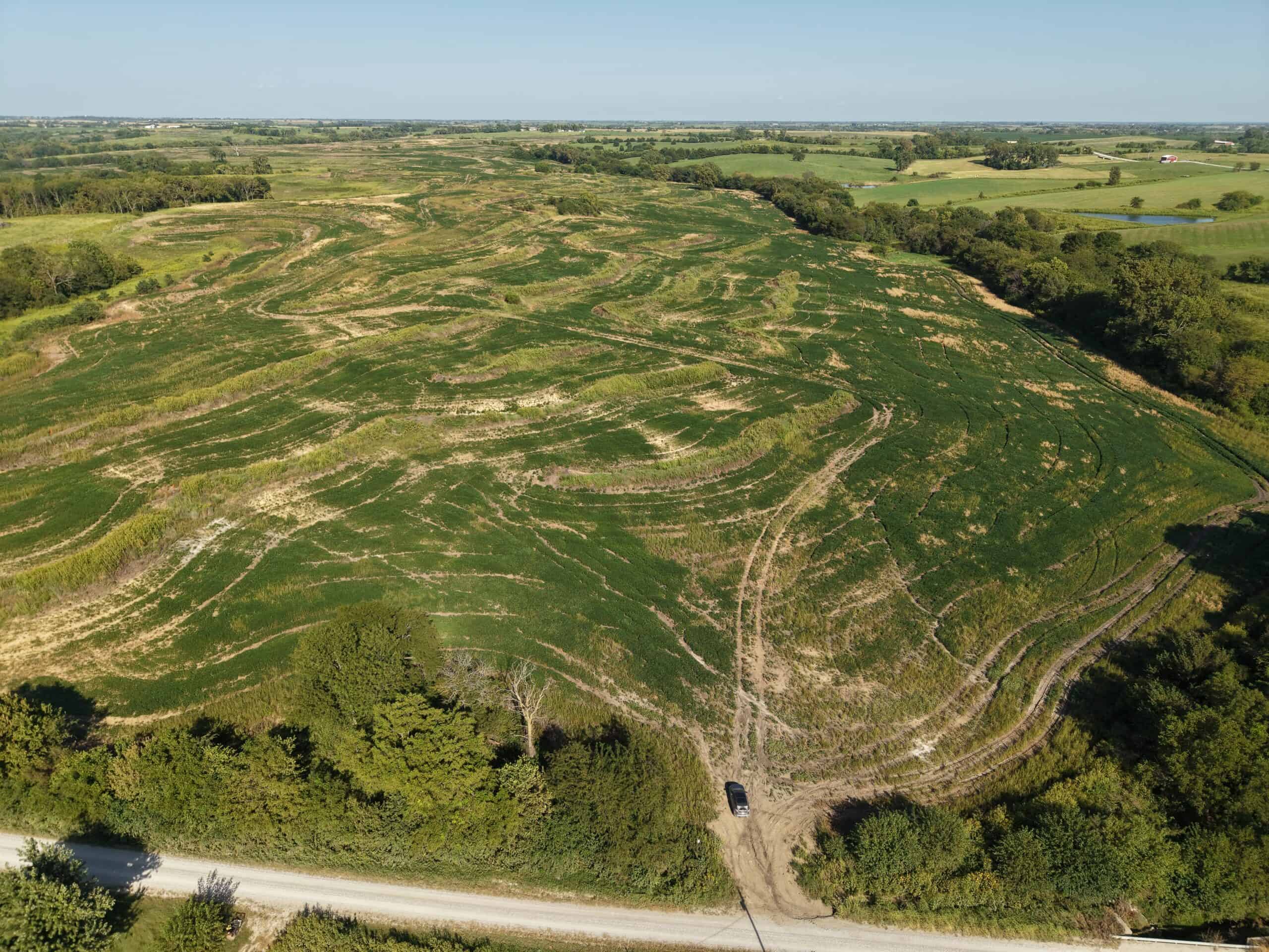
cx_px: 634
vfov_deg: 56.8
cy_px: 476
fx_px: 880
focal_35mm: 24
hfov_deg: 71.6
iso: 120
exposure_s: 1/350
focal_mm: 8.67
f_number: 1.8
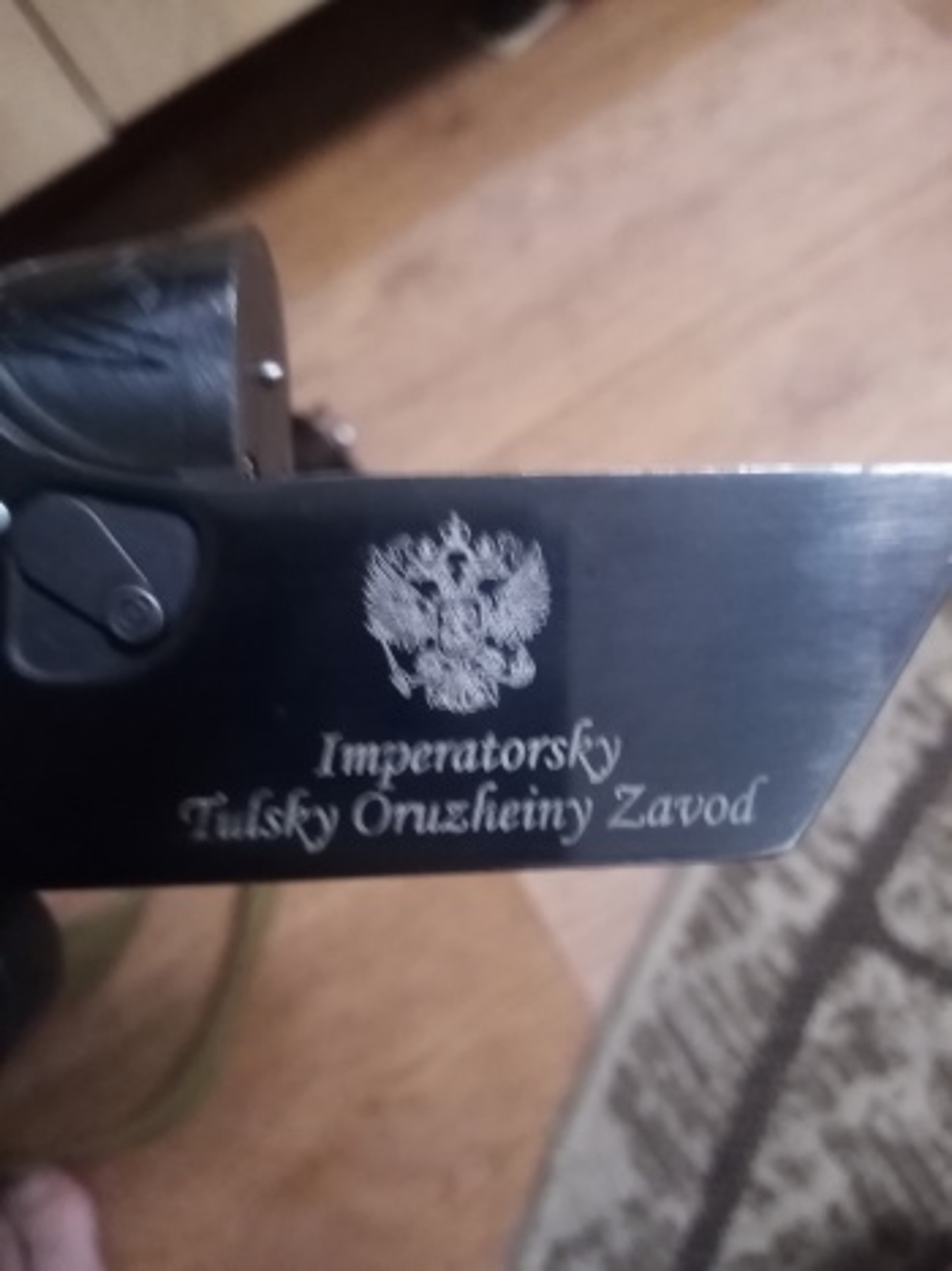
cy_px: 636
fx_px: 954
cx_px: 476
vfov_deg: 67.3
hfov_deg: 53.0
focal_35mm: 26
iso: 1292
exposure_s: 1/16.7
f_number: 1.8
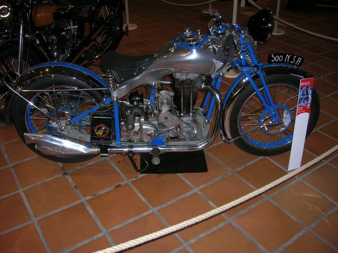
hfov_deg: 54.0
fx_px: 332
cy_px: 126
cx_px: 169
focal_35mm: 34
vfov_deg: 41.8
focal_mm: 5.7
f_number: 2.9
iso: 87
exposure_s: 1/60.1
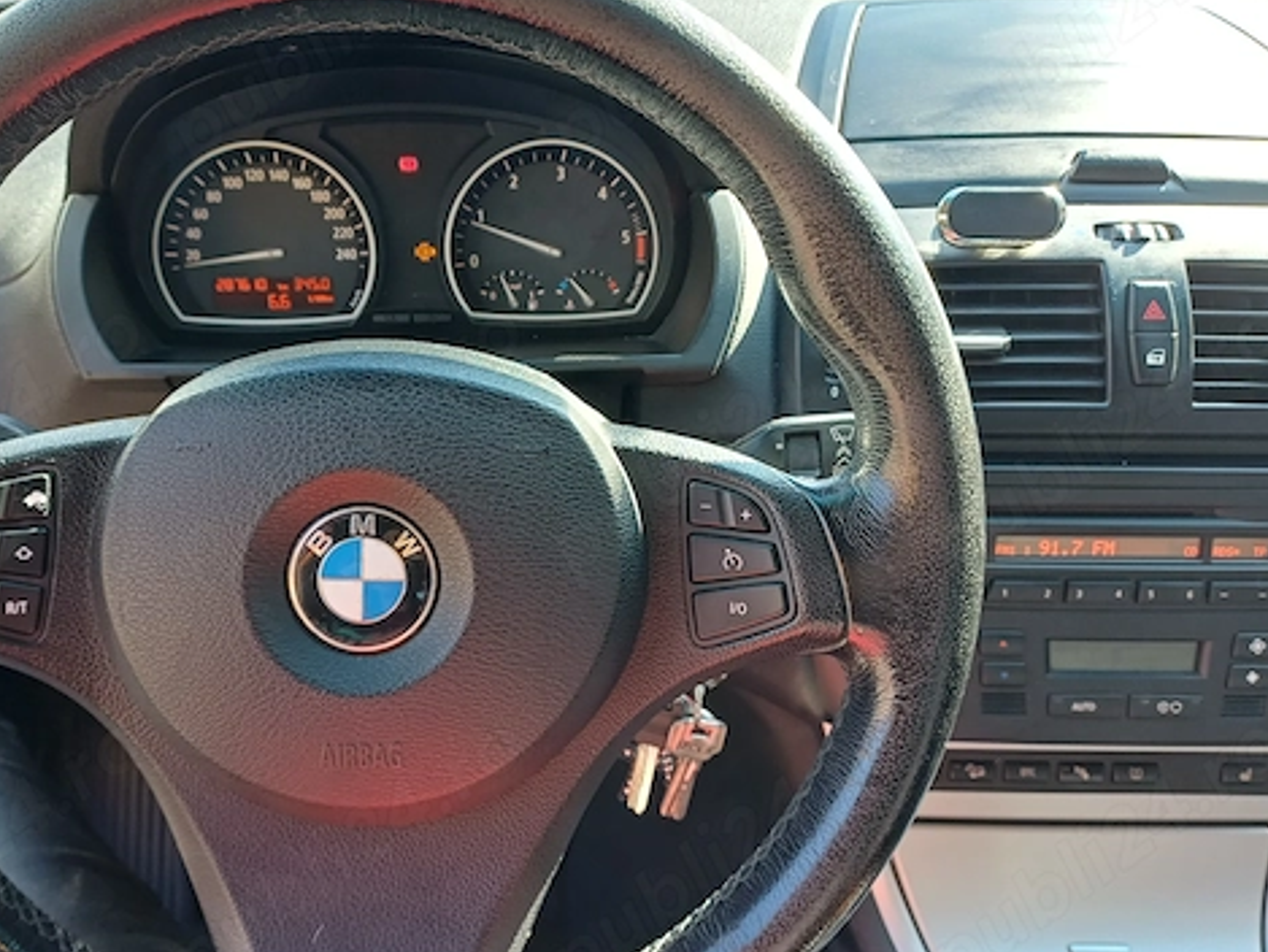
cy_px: 471
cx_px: 535
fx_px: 1172
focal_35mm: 32
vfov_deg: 44.2
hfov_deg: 56.5
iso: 64
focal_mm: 4.65
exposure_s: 1/60
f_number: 1.8
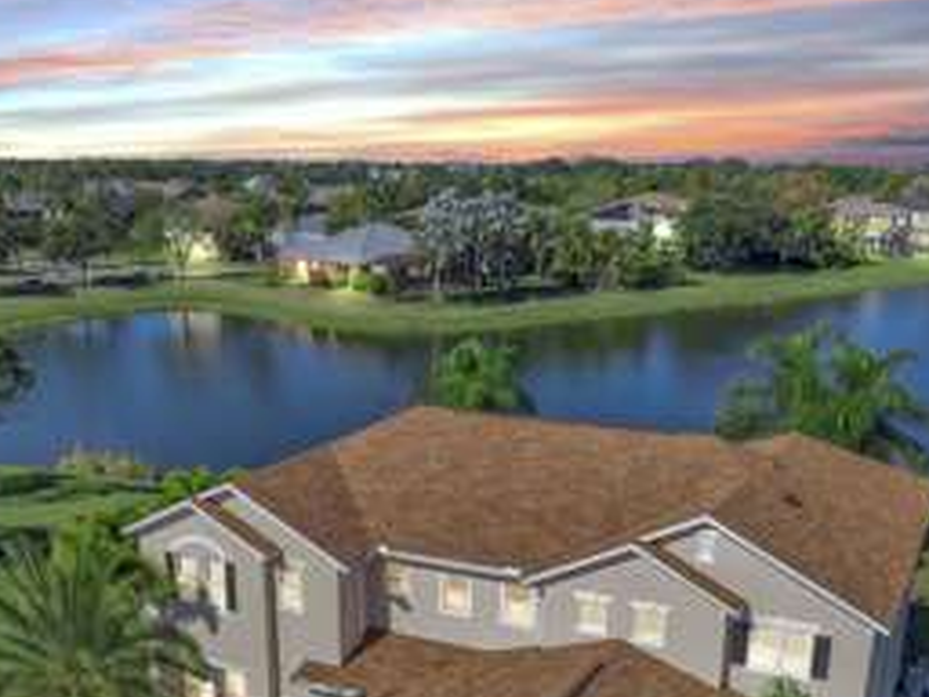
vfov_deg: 31.0
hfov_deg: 42.0
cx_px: 425
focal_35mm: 45
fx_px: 1208
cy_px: 595
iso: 200
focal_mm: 8.67
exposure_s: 1/5000
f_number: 1.8
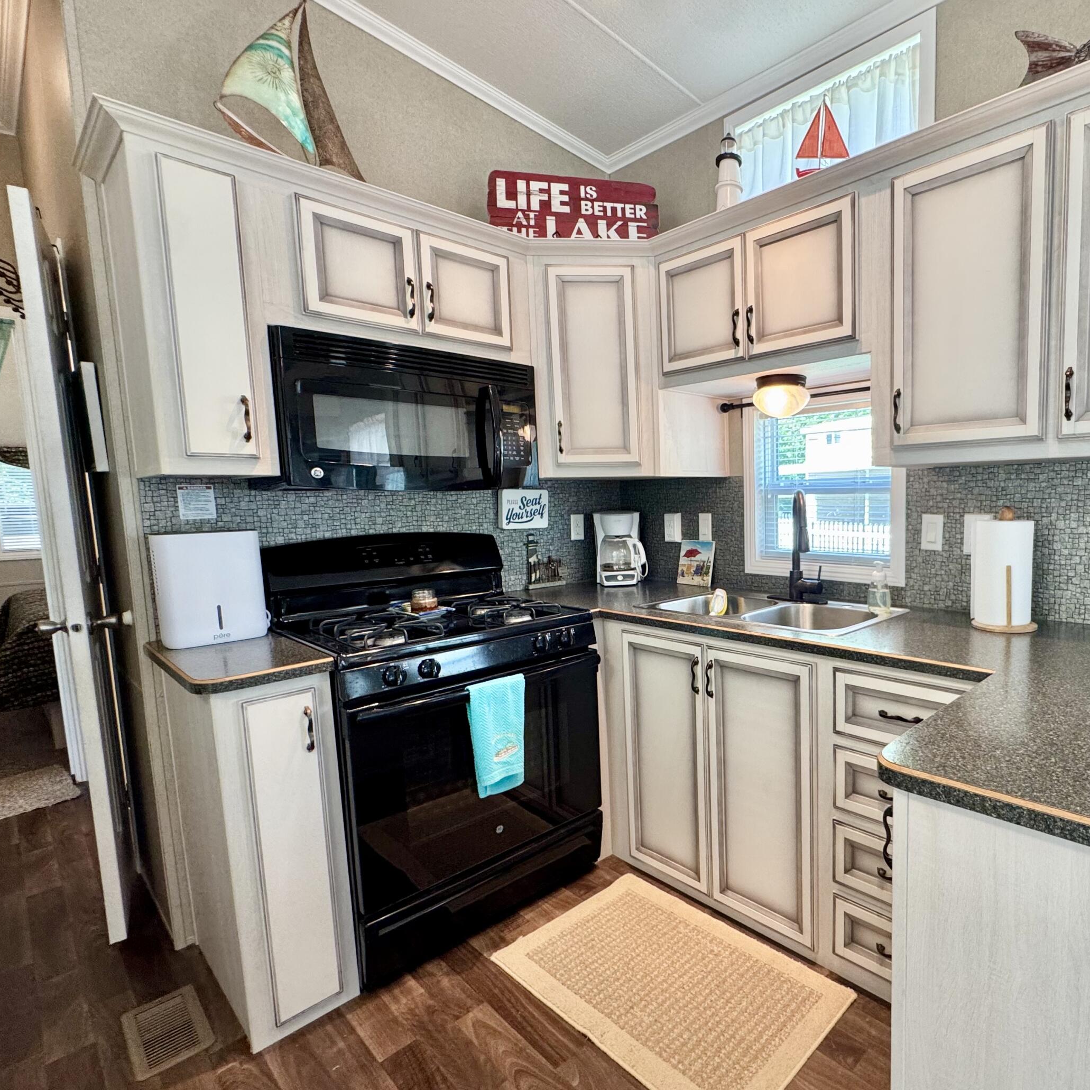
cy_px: 569
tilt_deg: -7.1
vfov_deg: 80.7
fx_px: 641
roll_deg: +0.9
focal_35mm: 18
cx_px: 734
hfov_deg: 77.9
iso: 200
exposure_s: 1/120
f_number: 2.2
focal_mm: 2.22
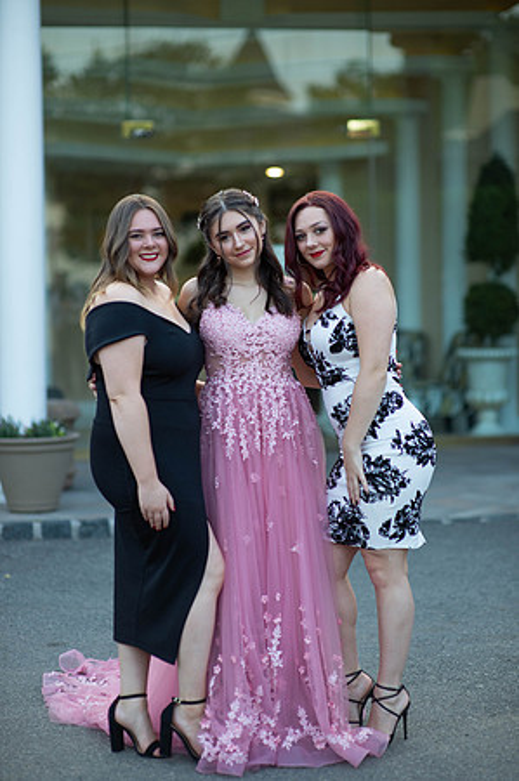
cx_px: 260
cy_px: 390
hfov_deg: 16.0
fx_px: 1842
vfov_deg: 23.9
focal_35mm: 85
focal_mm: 85
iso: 250
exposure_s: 1/800
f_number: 2
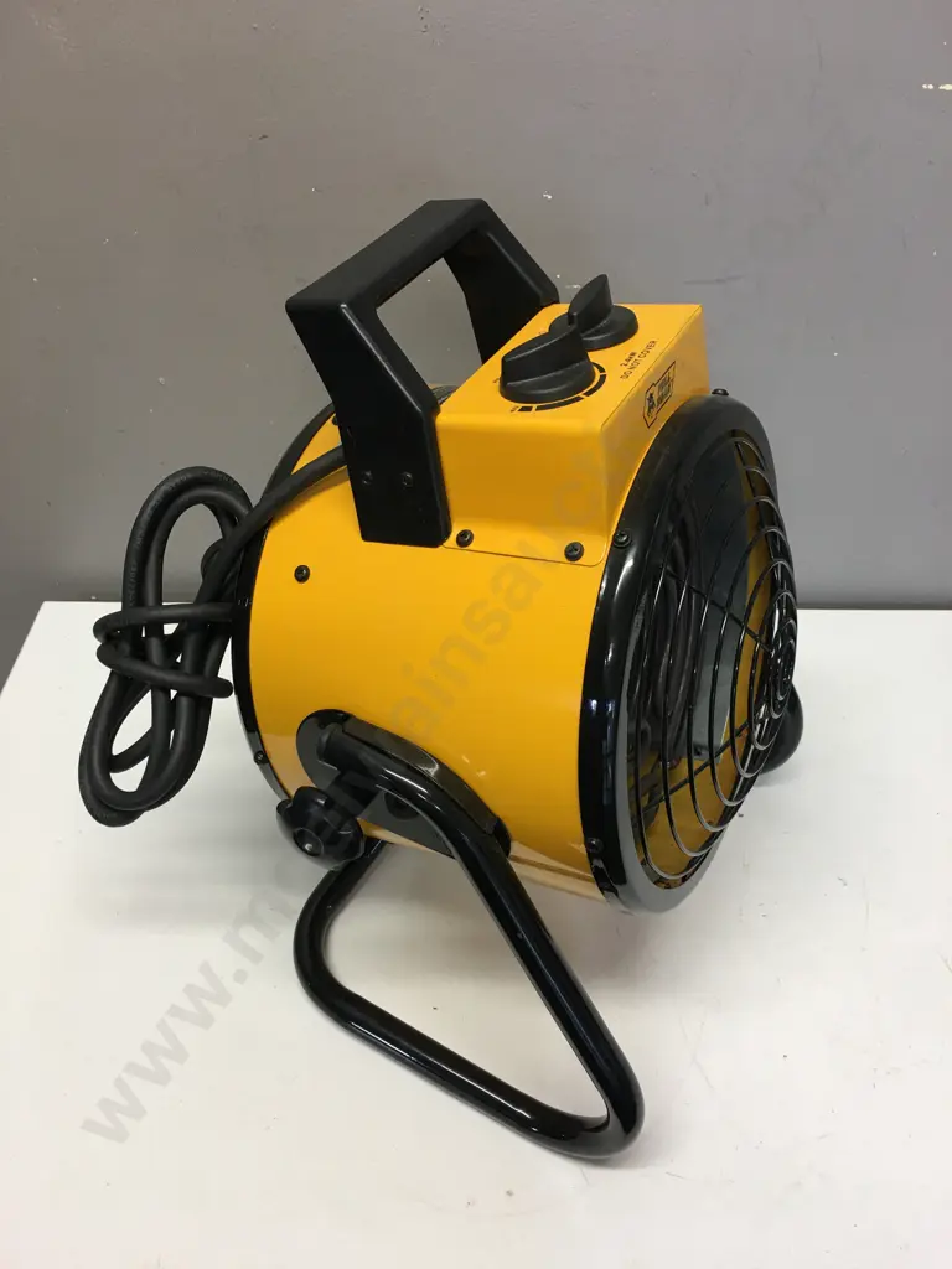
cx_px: 476
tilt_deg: -40.2
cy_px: 634
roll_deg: -1.9
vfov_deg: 61.7
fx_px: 1063
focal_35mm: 29
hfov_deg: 48.2
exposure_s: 1/33
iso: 50
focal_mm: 4.15
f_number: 2.2
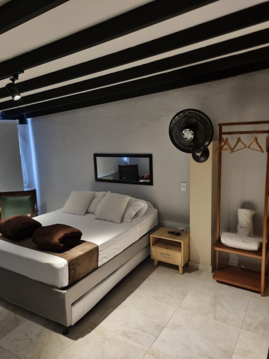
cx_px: 134
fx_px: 269
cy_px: 180
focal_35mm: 26
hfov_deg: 53.1
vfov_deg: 67.3
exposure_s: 1/60
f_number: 1.8
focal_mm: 5.4
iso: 200
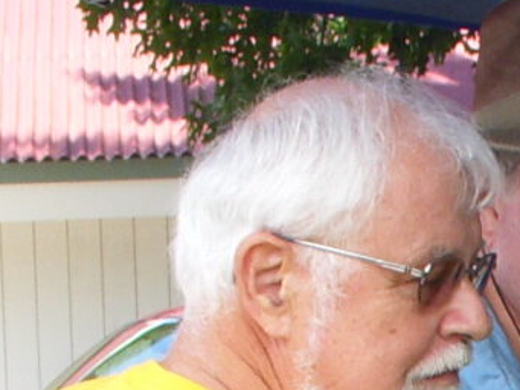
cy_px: 977
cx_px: 921
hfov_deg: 8.9
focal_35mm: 214
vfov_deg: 6.6
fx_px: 3216
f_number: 3.3
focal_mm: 6.3
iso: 100
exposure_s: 1/160
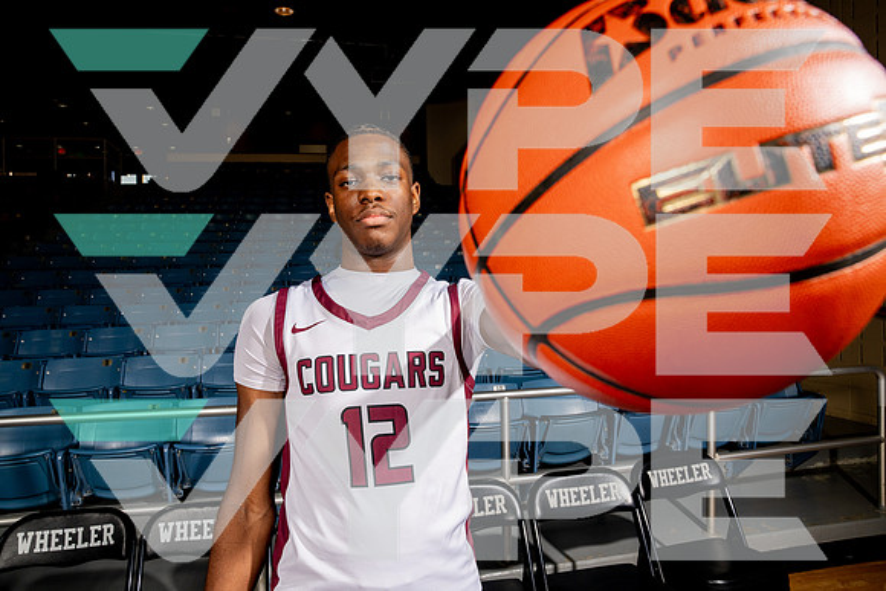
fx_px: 591
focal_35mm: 24
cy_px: 296
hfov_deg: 73.7
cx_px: 443
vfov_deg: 53.2
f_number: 7.1
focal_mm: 24
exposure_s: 1/125
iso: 250
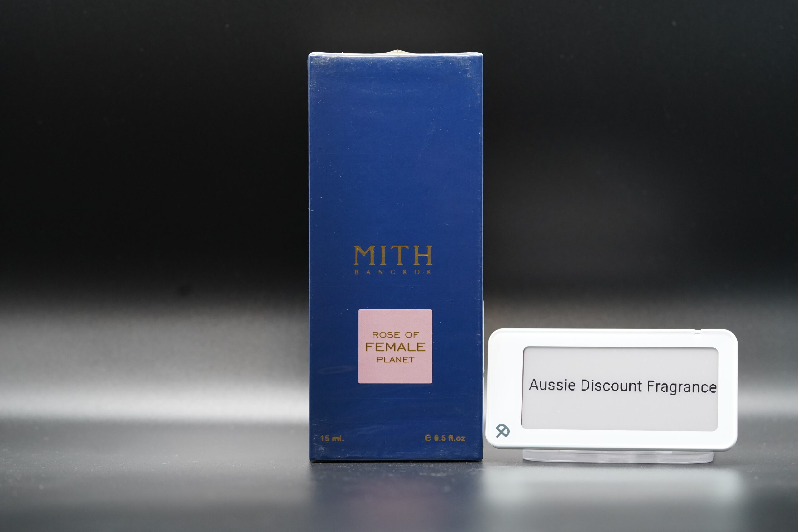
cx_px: 399
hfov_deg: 22.6
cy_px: 266
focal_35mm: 90
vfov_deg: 15.2
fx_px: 1995
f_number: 5
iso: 3200
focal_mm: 90
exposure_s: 1/100
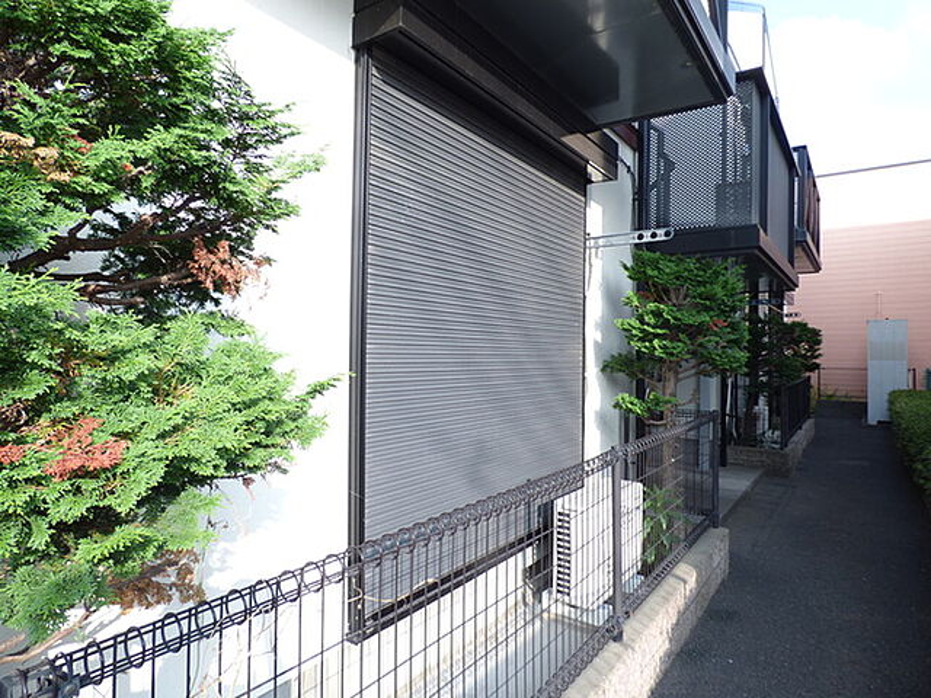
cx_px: 466
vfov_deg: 66.0
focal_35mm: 20
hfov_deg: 81.7
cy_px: 349
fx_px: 538
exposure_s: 1/250
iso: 100
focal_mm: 3.58
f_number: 2.8
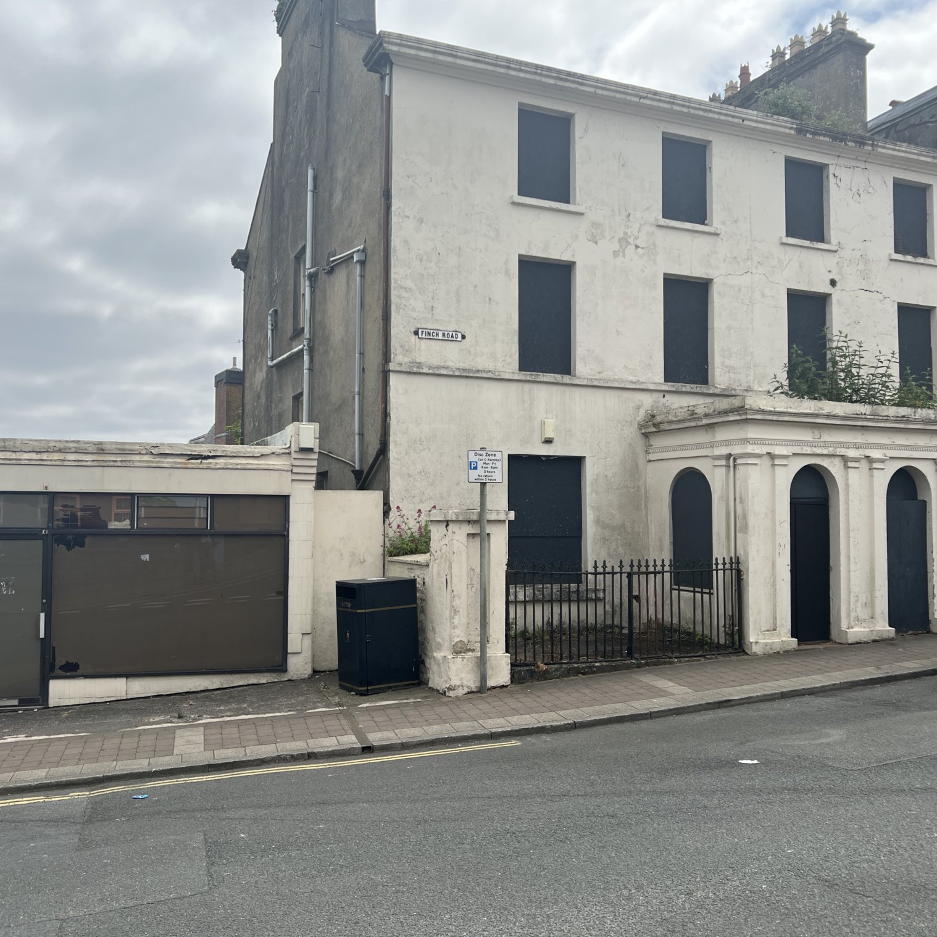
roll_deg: -0.8
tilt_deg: +1.8
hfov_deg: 52.5
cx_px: 439
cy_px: 472
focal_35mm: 31
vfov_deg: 52.5
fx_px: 949
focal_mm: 5.7
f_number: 1.5
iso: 50
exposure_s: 1/5882
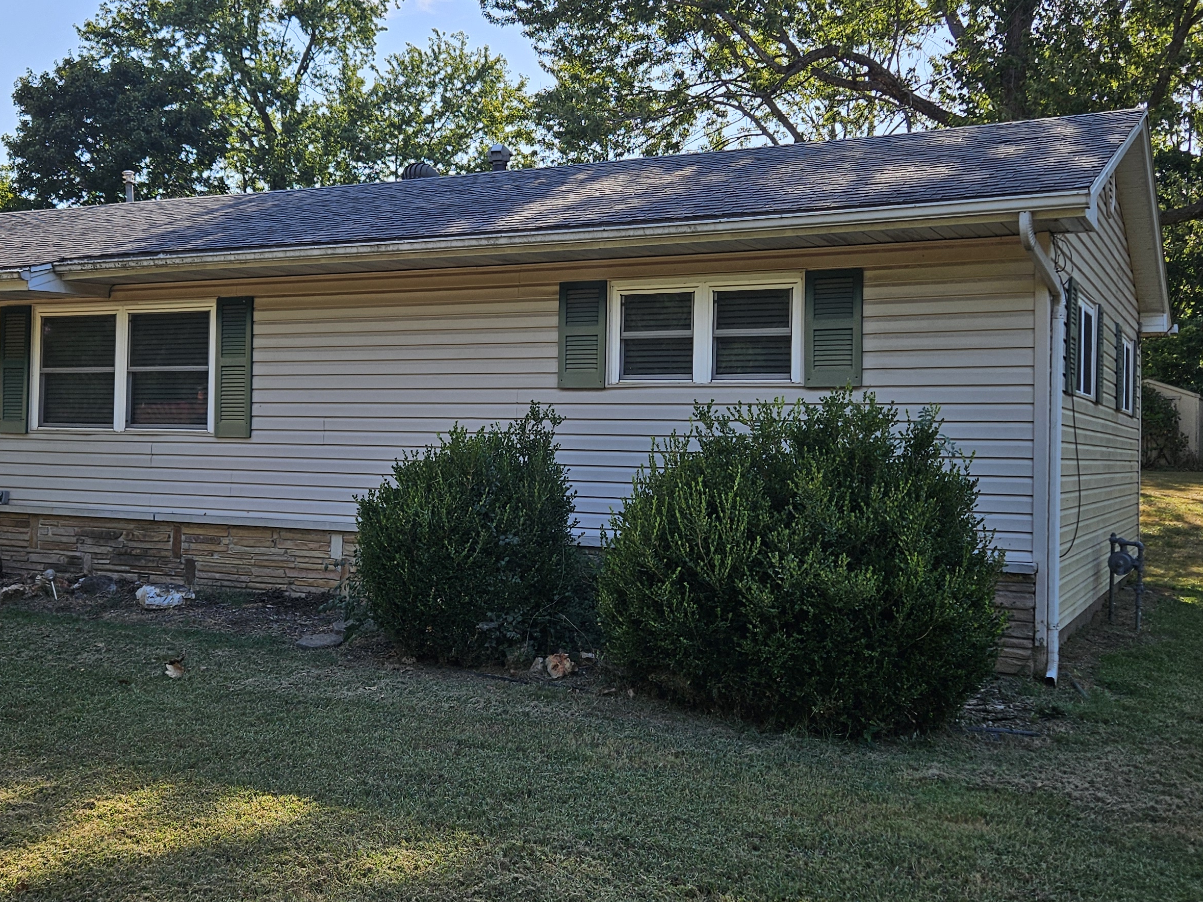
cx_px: 508
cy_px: 444
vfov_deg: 36.8
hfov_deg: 47.7
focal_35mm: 39
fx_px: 1355
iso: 25
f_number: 1.8
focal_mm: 5.4
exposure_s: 1/825
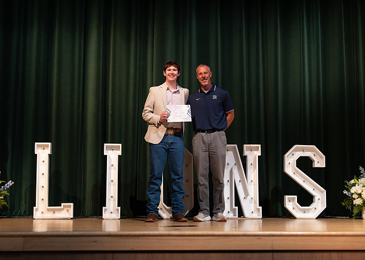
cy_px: 130
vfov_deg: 26.2
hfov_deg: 36.1
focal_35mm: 54
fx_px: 560
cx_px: 182
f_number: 1.2
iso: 500
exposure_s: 1/320
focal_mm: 50
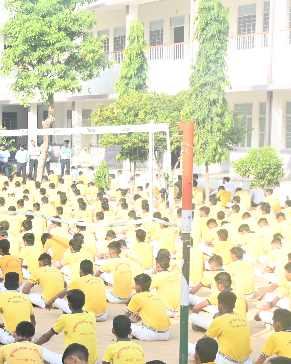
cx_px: -155
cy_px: 260
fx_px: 1133
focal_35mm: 105
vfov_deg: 18.2
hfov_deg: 13.7
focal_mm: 29
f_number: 8
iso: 800
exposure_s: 1/400
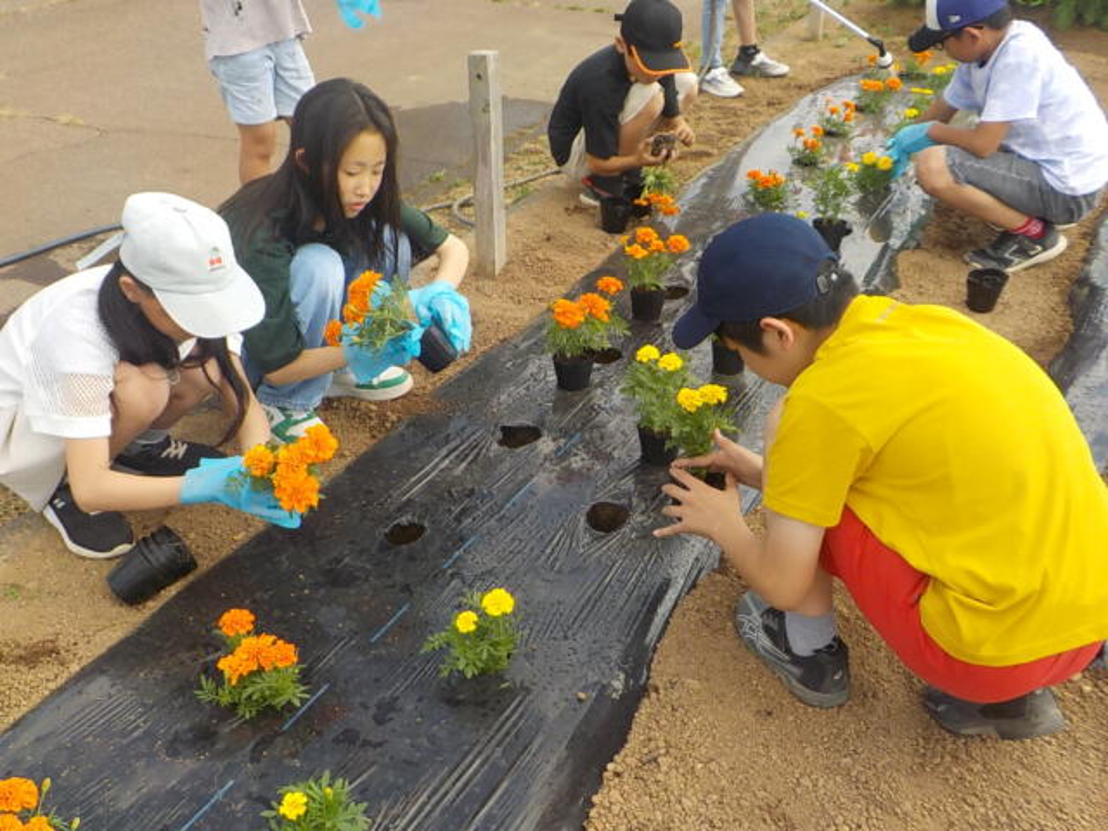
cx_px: 554
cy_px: 416
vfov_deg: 46.8
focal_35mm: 30
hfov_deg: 60.0
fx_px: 960
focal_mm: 4.1
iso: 125
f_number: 3.3
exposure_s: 1/500
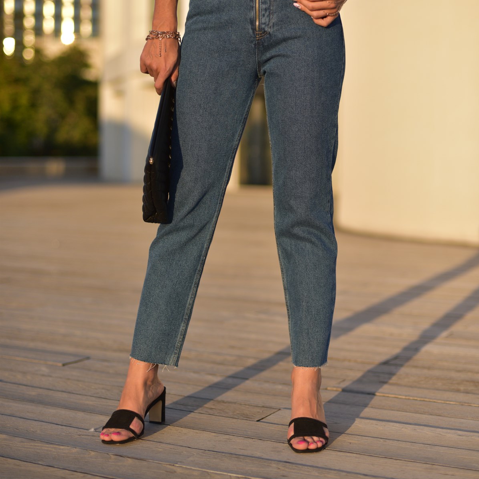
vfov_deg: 26.9
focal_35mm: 64
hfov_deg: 26.9
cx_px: 240
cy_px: 213
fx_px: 1002
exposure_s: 1/6400
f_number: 2
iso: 200
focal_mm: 50
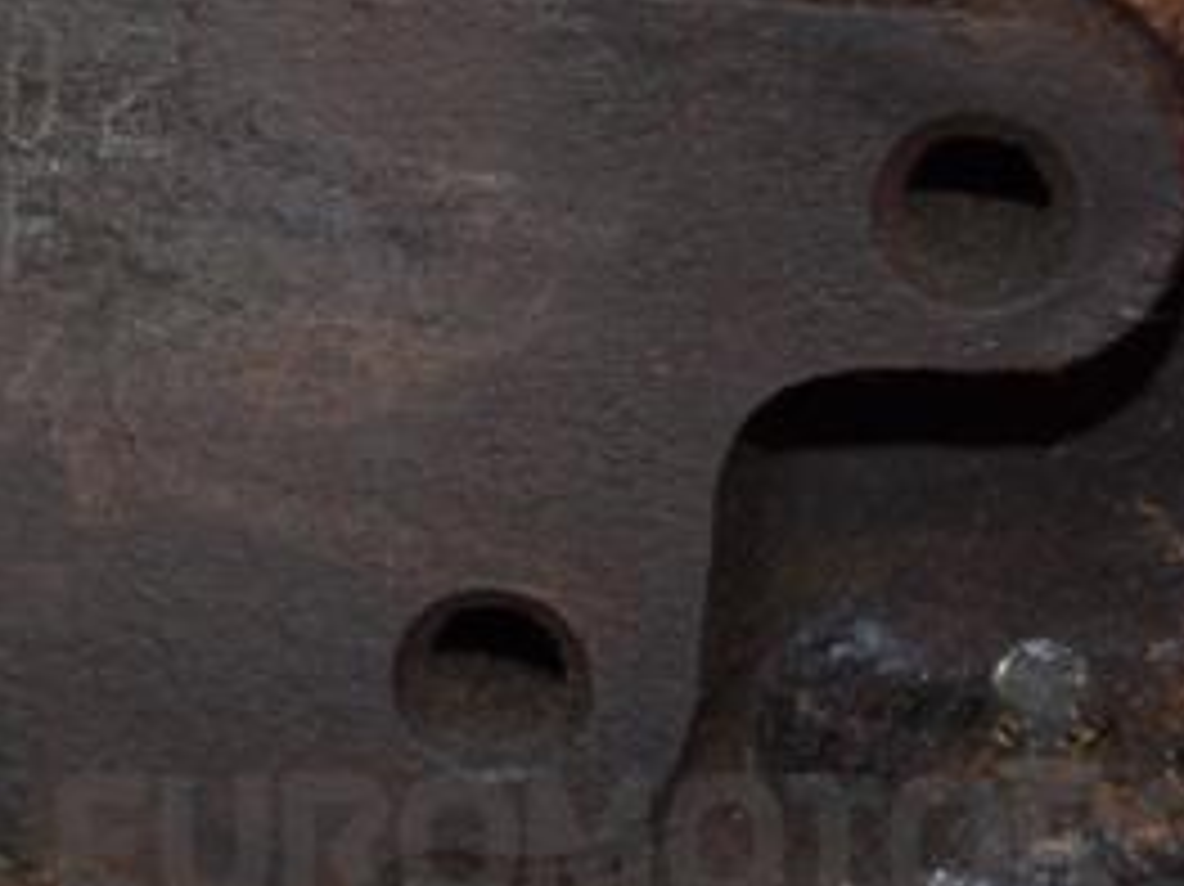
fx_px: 10359
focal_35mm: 303
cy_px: 243
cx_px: -27
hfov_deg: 6.5
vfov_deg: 4.9
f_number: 5.6
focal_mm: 92
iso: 800
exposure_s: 1/60
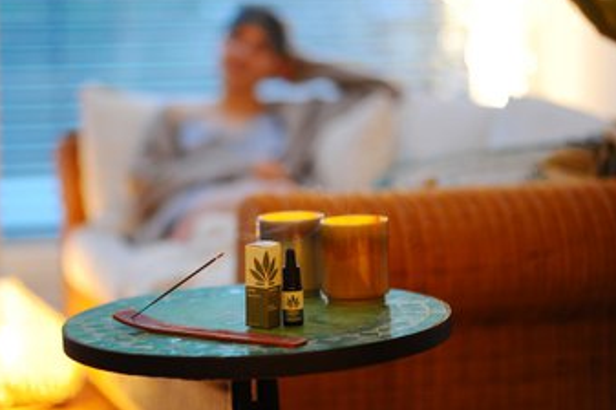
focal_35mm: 101
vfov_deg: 13.5
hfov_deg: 20.2
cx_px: 260
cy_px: 189
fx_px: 1727
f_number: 1.8
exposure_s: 1/60
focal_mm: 85
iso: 1250
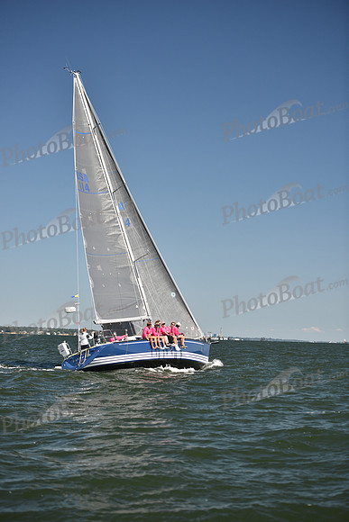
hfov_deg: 19.5
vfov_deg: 28.8
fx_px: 1017
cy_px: 261
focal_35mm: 70
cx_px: 174
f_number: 3.2
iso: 250
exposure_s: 1/1250
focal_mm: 70
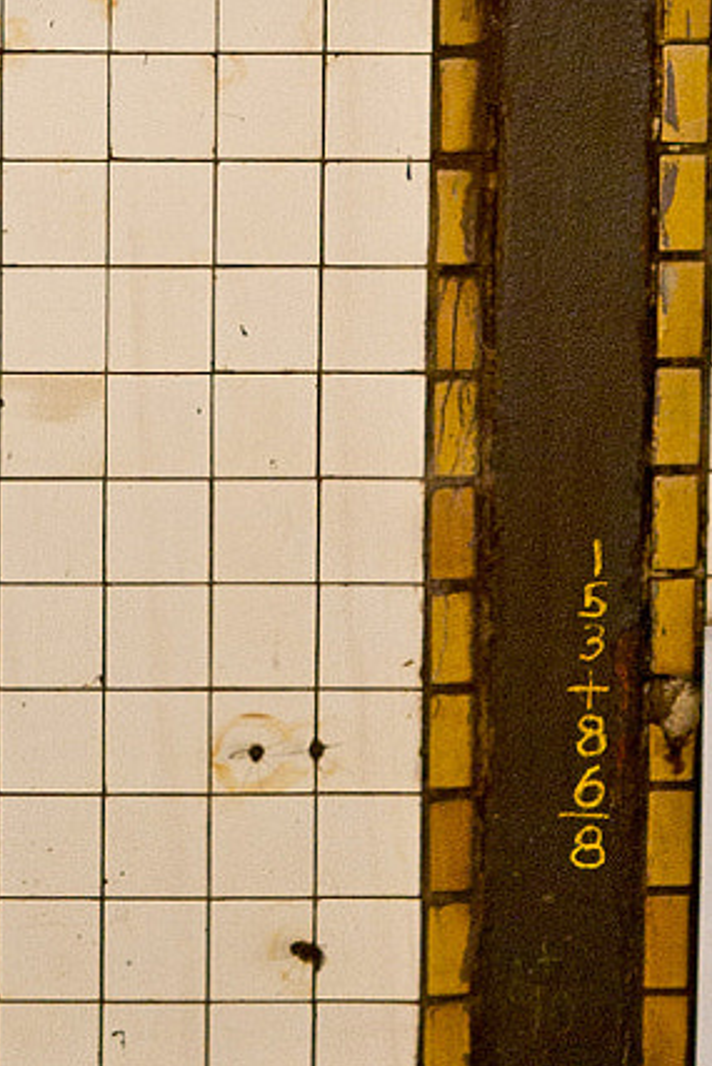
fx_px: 4001
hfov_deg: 10.1
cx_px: -77
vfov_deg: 14.8
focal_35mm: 135
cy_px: -145
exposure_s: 1/60
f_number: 2.8
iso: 800
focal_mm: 24
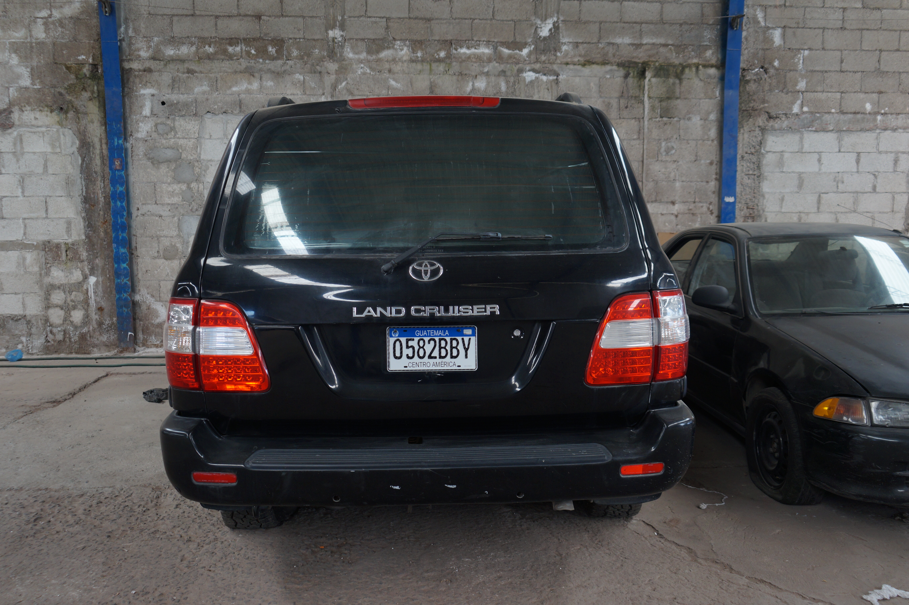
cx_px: 454
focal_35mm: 30
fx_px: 757
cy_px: 302
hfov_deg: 62.0
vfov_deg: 43.6
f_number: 4
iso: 200
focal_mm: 20
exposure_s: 1/80
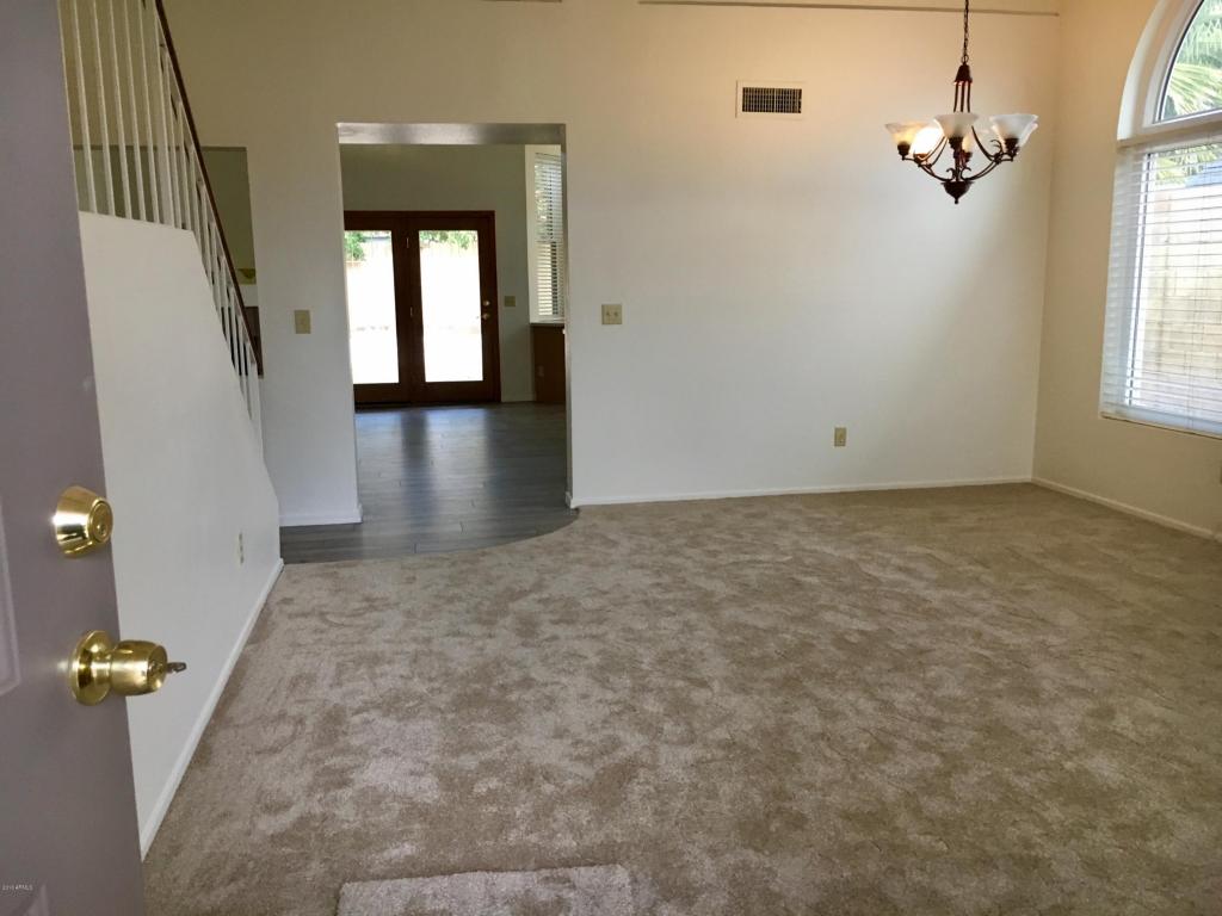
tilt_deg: -9.5
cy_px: 458
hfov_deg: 61.7
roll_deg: +1.1
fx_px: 1024
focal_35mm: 29
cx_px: 611
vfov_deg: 48.2
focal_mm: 4.15
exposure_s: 1/30
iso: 100
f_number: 2.2
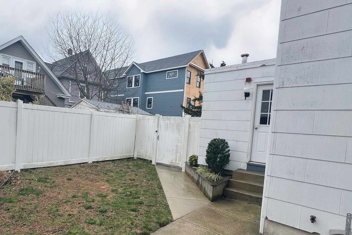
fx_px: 196
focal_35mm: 20
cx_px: 122
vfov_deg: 61.7
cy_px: 135
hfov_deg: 81.5
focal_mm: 1.57
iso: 32
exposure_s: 1/395
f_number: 1.8
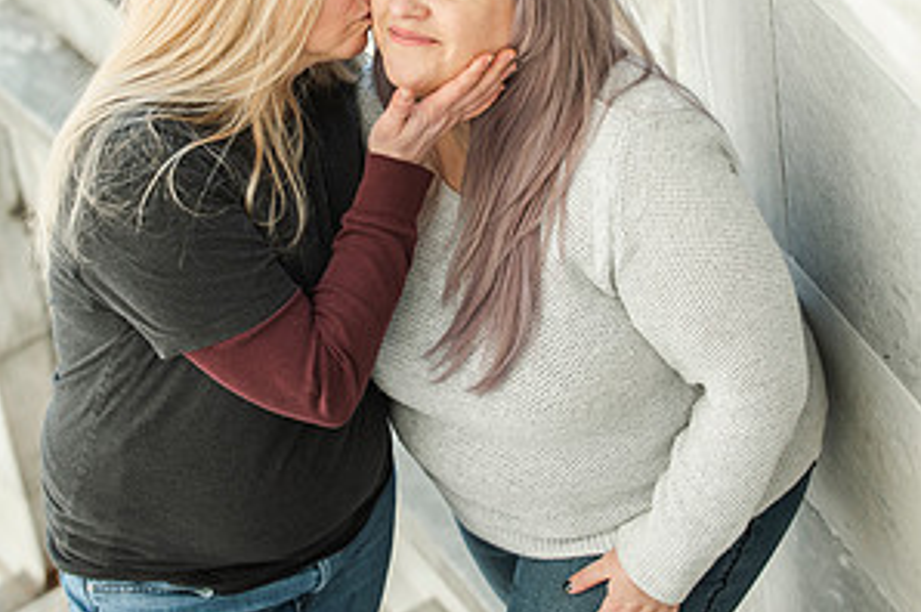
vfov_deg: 10.5
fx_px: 3322
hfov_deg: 15.8
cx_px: 460
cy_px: 77
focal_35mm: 130
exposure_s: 1/1250
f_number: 4
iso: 400
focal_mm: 86
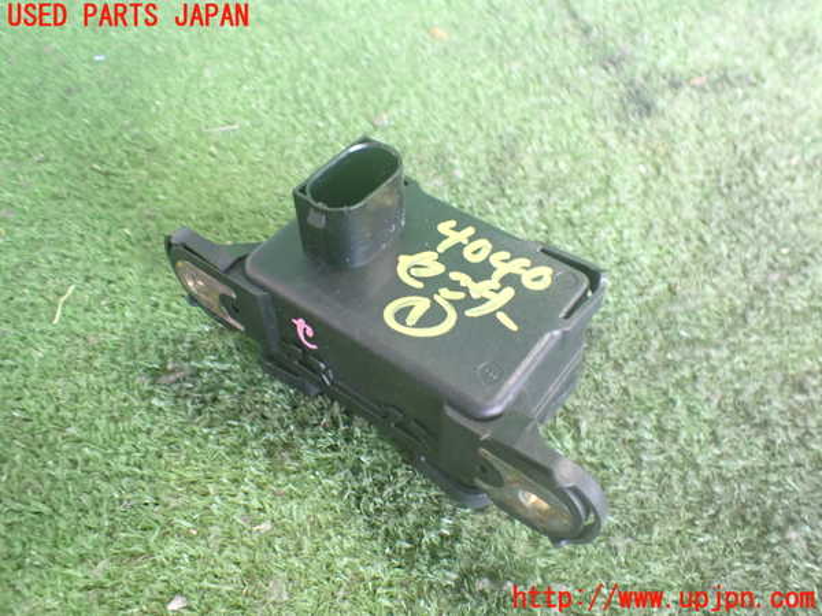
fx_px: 712
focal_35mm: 30
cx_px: 411
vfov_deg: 46.8
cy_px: 308
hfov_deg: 60.0
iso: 800
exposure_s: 1/30
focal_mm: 5.4
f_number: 2.3
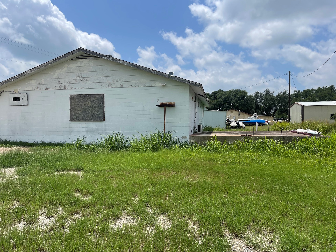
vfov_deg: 53.1
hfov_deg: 67.3
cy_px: 128
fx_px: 252
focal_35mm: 26
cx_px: 168
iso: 32
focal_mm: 5.1
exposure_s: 1/5618
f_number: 1.6
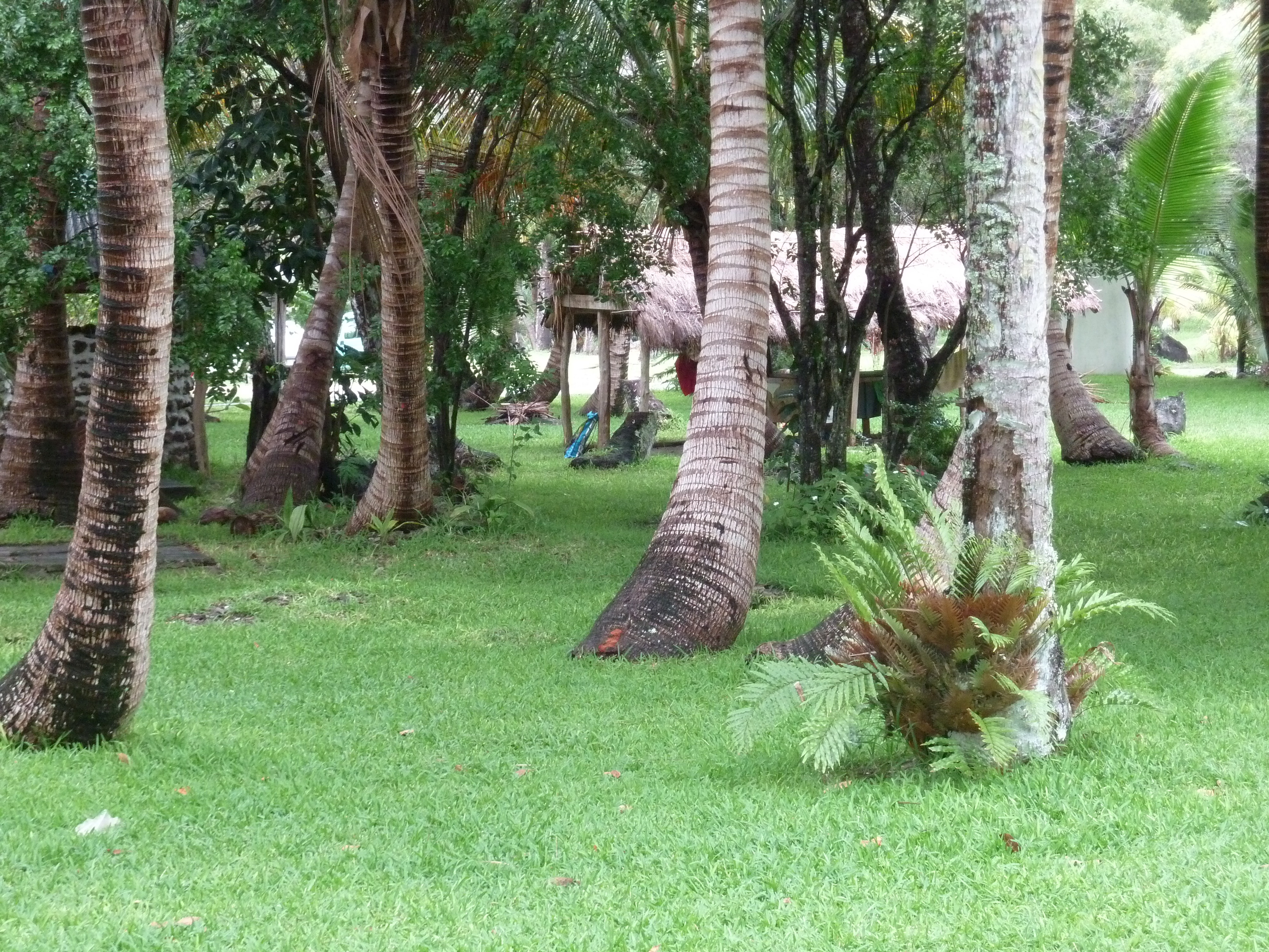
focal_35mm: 90
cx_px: 634
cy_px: 476
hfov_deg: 21.8
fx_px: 3299
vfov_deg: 16.4
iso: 400
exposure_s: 1/40
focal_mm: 14.7
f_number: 4.3
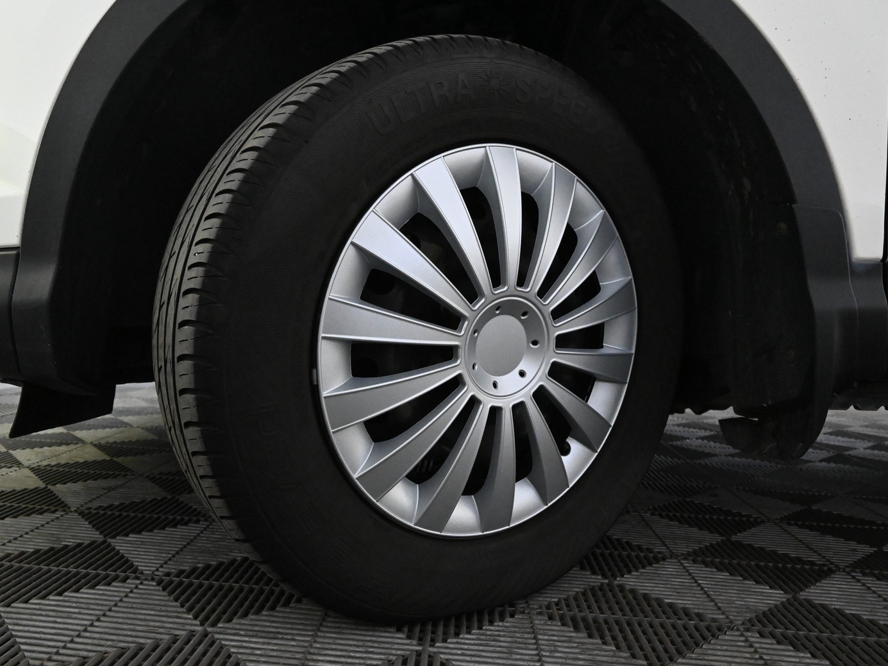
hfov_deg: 65.2
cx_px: 403
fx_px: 692
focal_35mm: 27
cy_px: 327
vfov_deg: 51.3
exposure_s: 1/100
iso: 6400
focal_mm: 16
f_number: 5
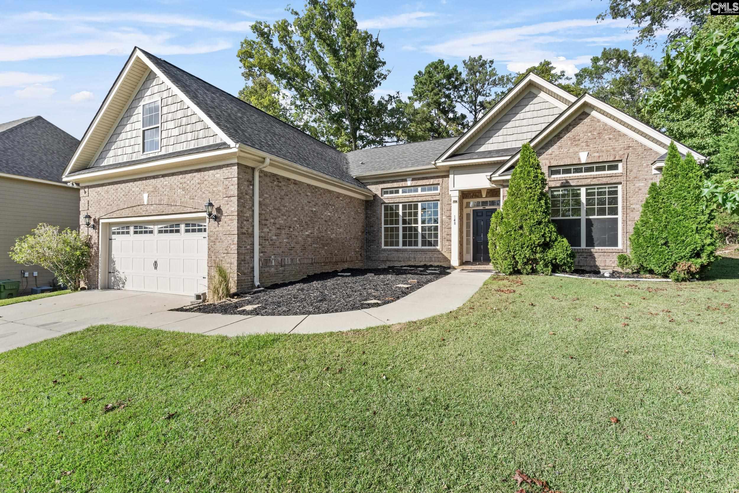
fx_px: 339
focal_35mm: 16
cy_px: 246
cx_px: 370
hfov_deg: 95.0
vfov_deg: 72.1
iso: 200
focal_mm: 11
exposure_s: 1/250
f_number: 6.3
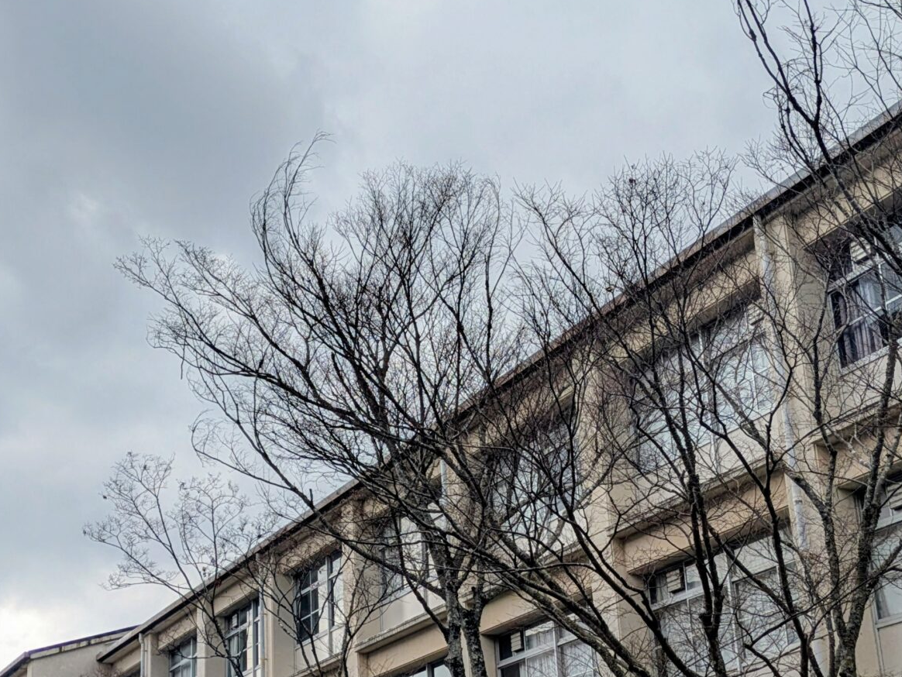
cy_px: 486
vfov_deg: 26.3
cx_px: 401
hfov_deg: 34.9
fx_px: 1434
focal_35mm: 55
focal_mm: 5.43
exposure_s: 1/2028
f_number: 1.89
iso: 55
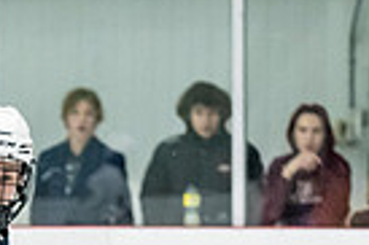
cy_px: 538
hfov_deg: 4.2
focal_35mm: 493
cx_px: -67
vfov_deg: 2.8
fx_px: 5047
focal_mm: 86
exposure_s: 1/800
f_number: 2.8
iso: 3200
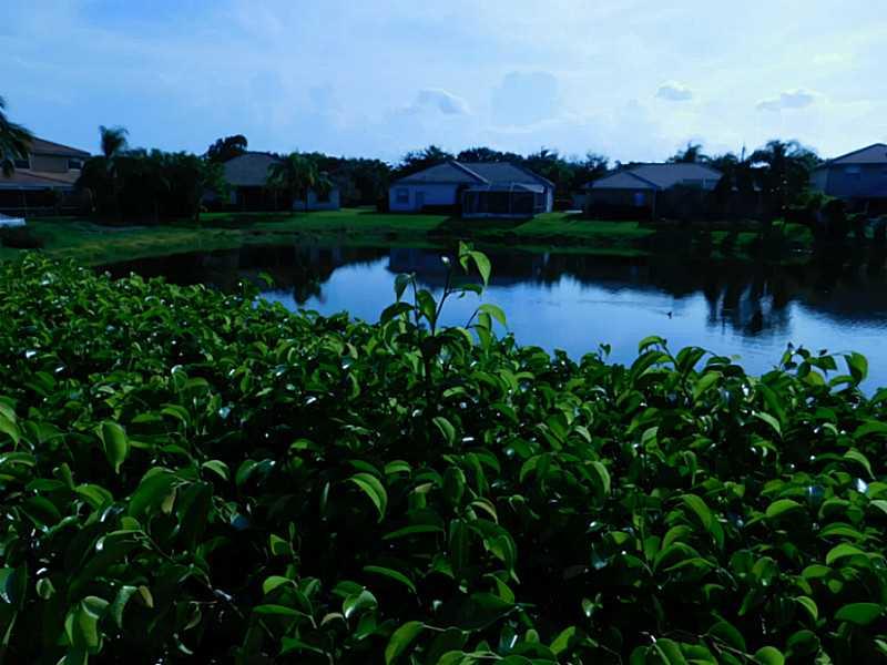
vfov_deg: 58.9
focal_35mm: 23
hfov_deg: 73.9
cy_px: 332
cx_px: 444
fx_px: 589
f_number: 6
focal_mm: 4
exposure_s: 1/1250
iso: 125
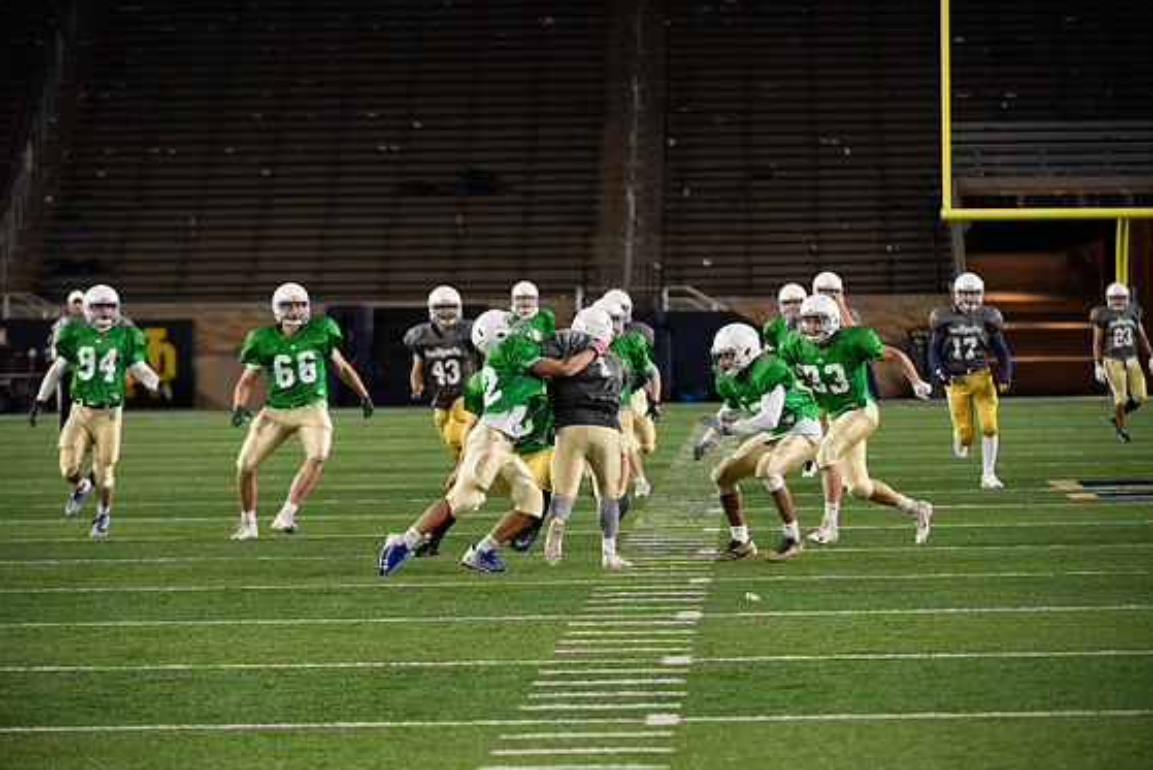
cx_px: 559
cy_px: 397
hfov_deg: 9.4
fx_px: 6983
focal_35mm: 218
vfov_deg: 6.3
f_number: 4.5
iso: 5000
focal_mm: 210
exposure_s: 1/500
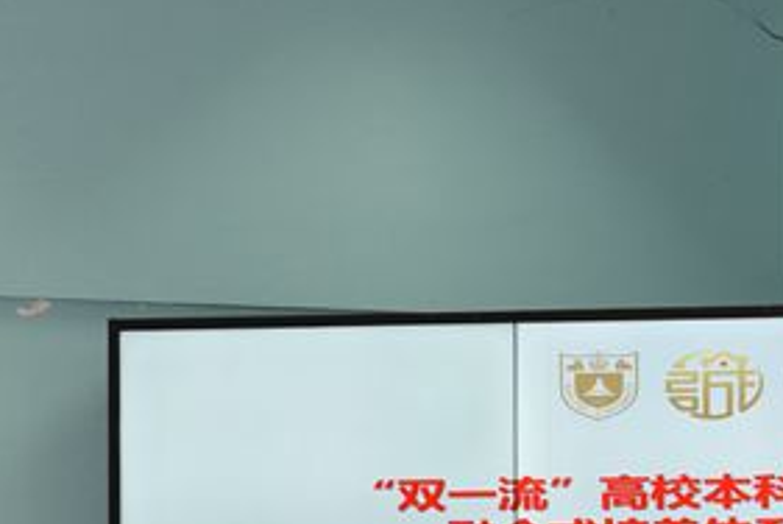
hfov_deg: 10.1
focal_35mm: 199
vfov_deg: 6.9
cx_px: 998
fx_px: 4333
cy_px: 552
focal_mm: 70
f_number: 7.1
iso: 800
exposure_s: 1/60
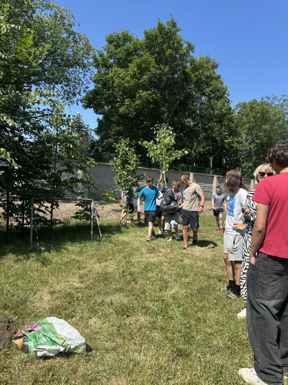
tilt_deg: -2.6
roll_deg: -1.5
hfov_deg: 56.8
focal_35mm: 24
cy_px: 192
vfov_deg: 71.6
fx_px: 266
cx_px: 144
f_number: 1.78
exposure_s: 1/2732
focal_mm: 6.86
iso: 80
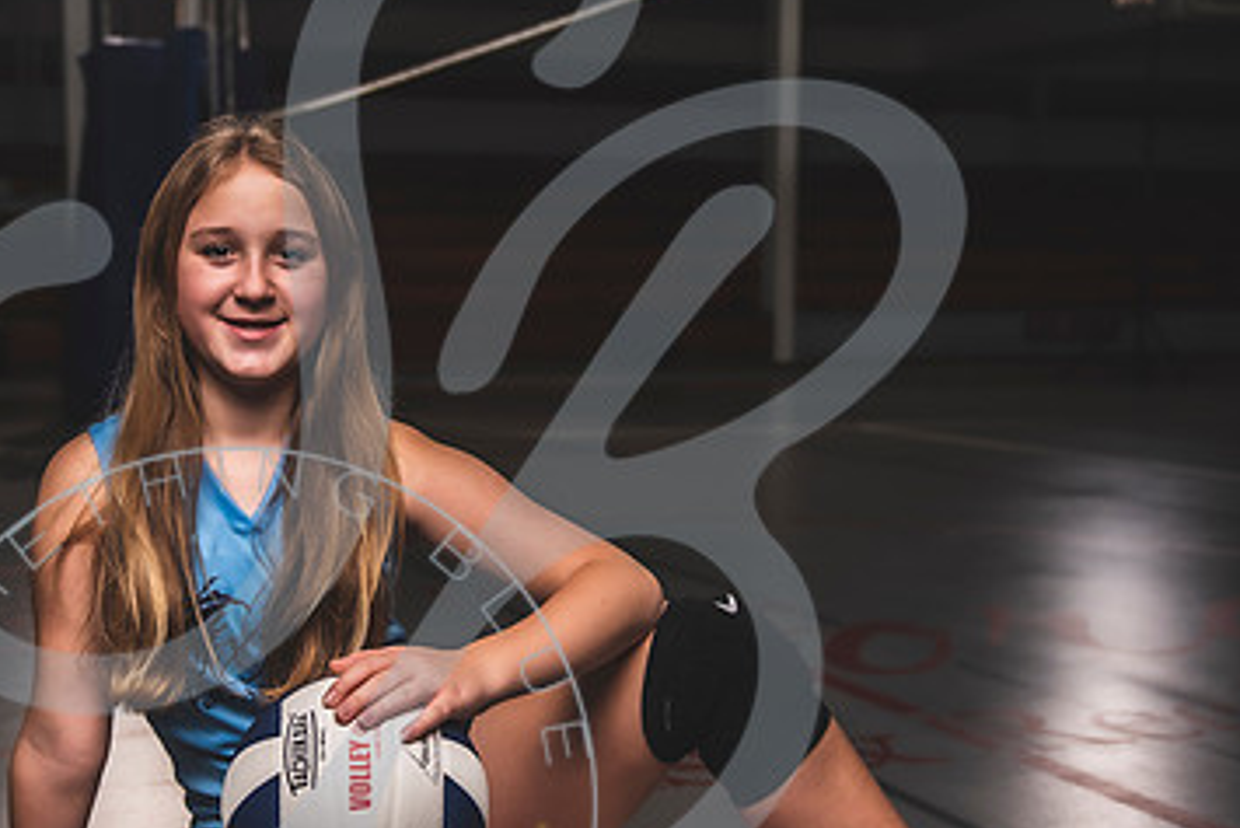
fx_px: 1826
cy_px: 512
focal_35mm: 53
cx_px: 404
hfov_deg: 37.1
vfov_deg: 25.5
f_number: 2.8
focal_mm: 32
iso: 200
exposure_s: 1/400
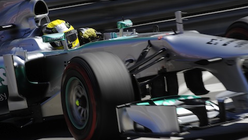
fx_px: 1388
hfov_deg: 10.2
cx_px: 124
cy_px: 65
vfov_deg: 5.8
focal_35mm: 211
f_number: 22
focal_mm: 200
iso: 640
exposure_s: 1/200
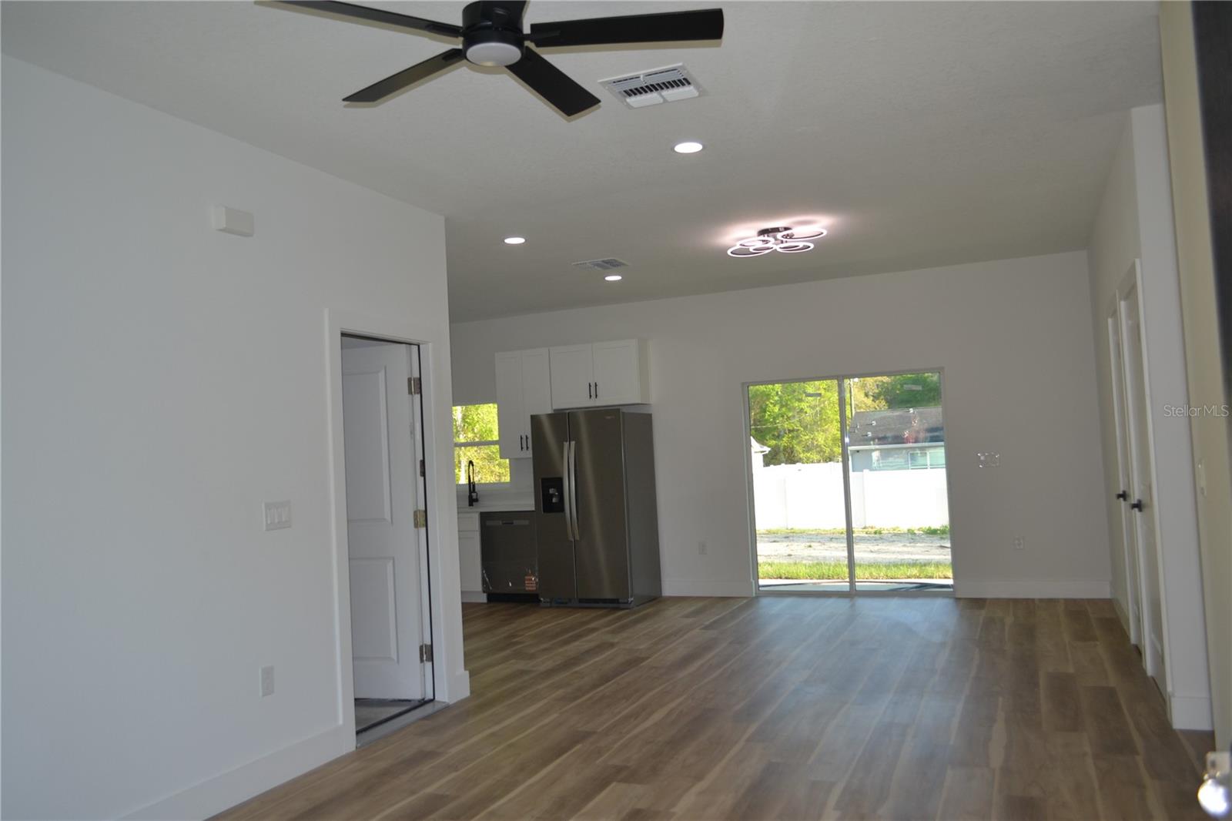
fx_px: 924
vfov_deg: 47.9
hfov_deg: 67.4
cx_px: 616
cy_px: 410
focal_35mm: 27
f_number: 4
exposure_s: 1/125
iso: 180
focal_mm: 18
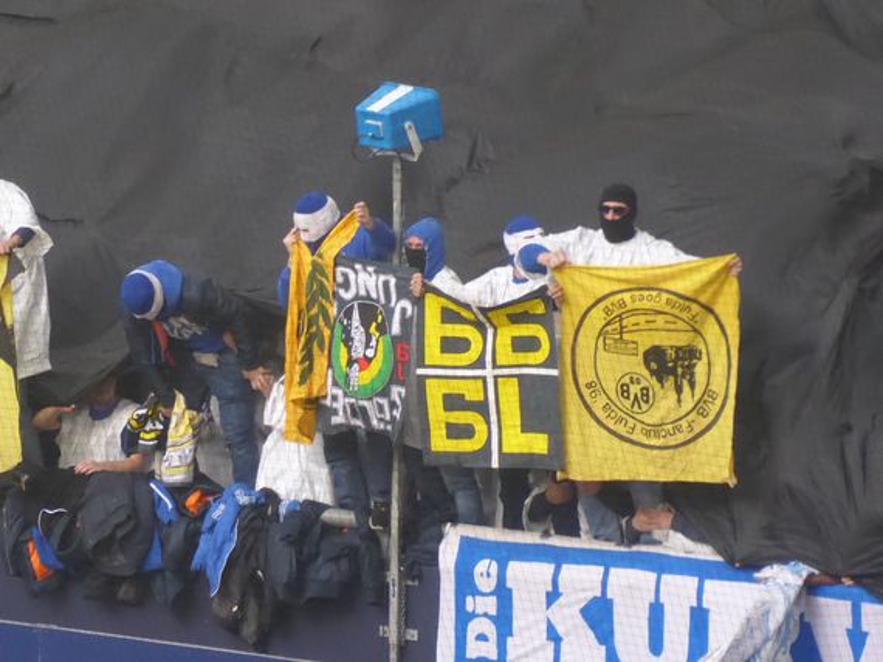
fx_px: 26186
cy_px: 331
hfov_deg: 1.9
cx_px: 442
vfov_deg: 1.4
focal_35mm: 1027
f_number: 6.4
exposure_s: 1/160
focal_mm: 129
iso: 800
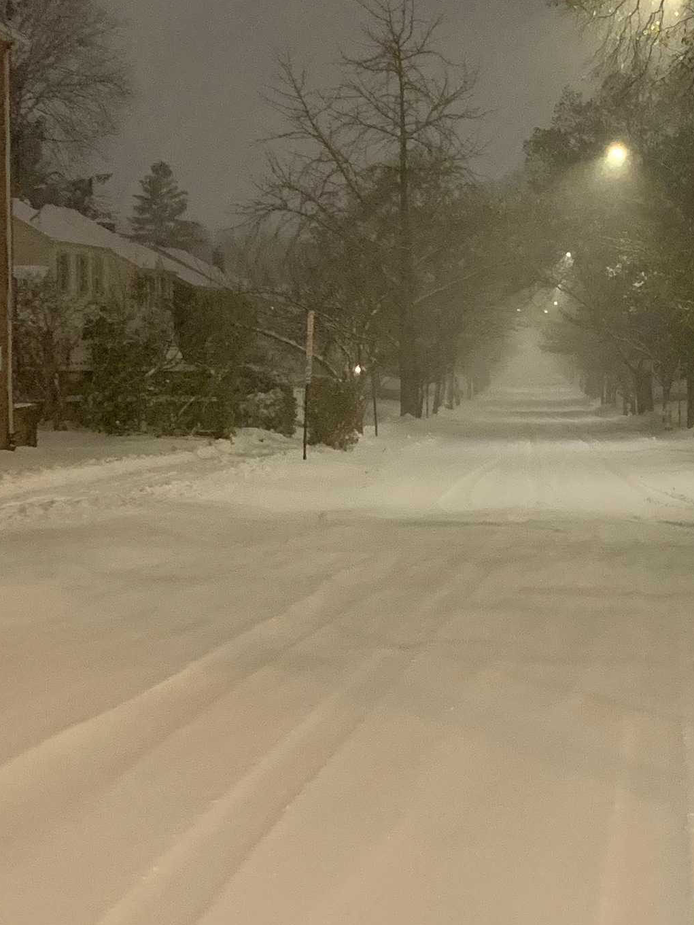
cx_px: 665
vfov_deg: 25.3
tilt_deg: -0.7
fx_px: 2058
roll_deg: +0.2
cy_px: 465
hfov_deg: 18.7
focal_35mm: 77
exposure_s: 1/30
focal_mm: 4.25
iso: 640
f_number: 1.8
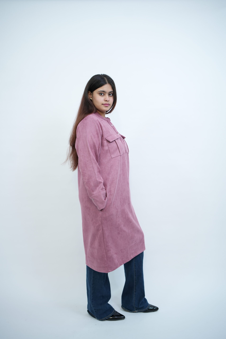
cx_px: 113
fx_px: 330
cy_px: 170
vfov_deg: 54.4
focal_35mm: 35
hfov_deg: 37.9
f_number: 2.5
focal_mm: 35
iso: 400
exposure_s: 1/200
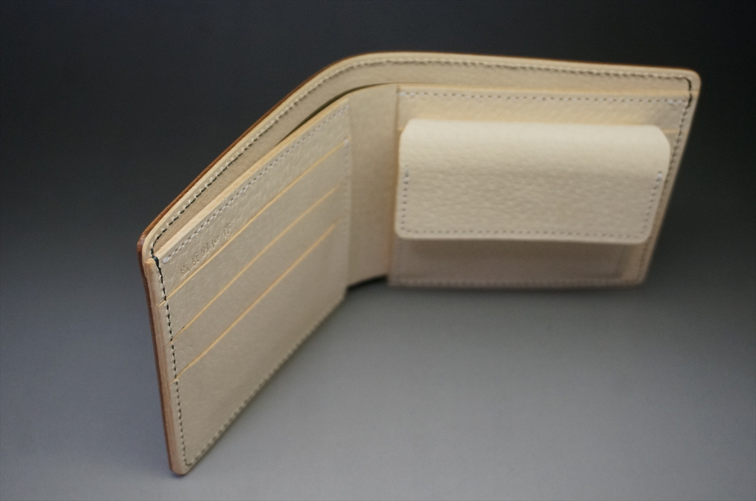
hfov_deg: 42.4
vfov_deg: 28.8
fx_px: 975
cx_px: 378
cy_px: 250
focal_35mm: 46
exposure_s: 1/160
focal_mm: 31
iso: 1250
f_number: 5
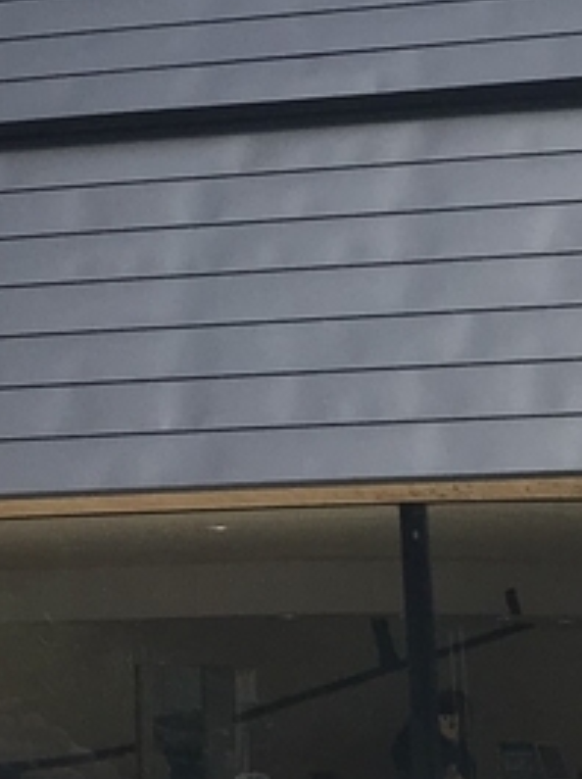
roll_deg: +0.6
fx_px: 2854
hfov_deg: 11.6
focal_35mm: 127
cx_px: 88
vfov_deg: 15.2
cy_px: -53
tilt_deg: +17.6
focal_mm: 3.99
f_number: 1.8
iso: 20
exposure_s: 1/1597
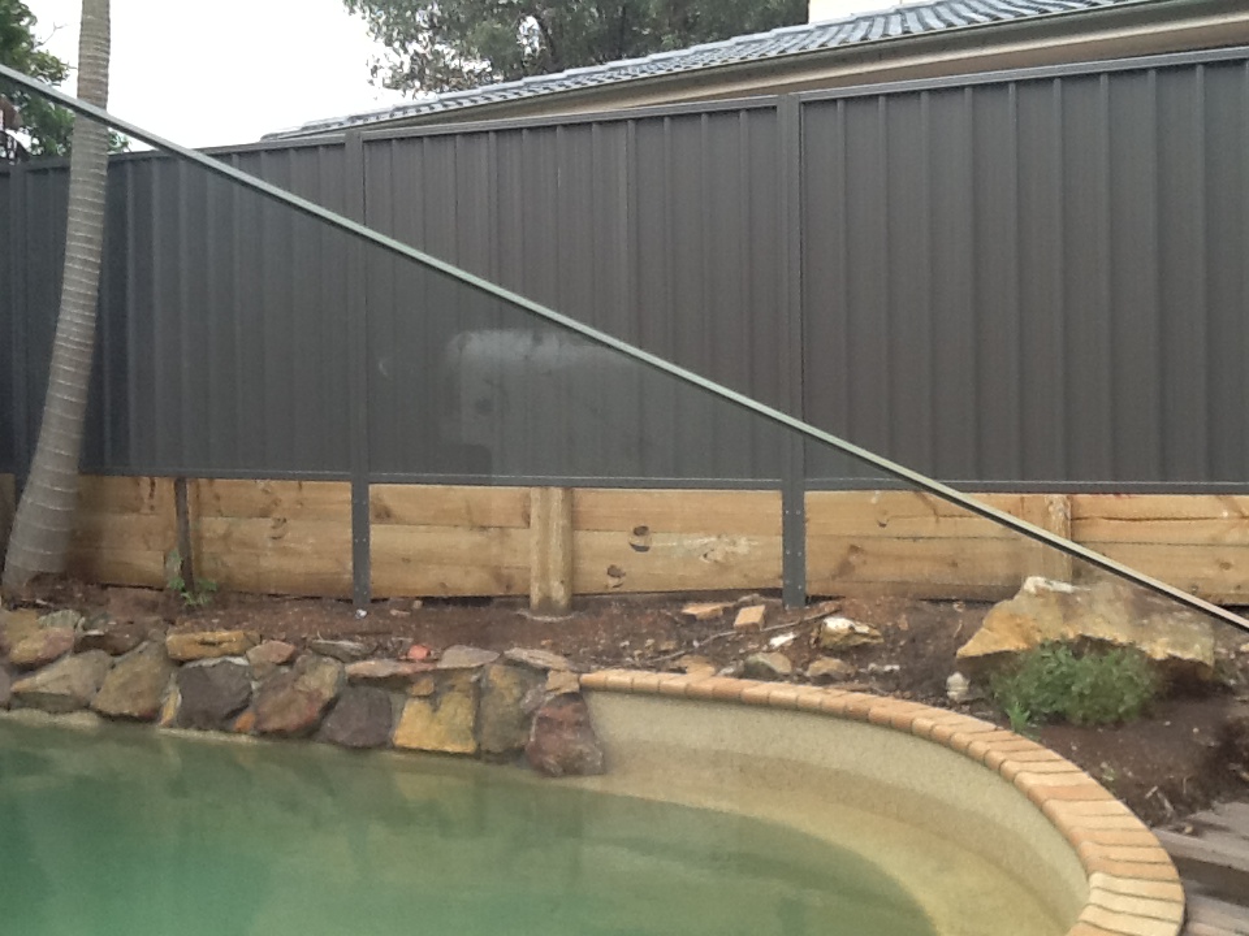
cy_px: 468
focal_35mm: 44
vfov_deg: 32.9
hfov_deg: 42.9
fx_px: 1588
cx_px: 624
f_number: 2.4
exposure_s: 1/297
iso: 40
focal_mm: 2.03
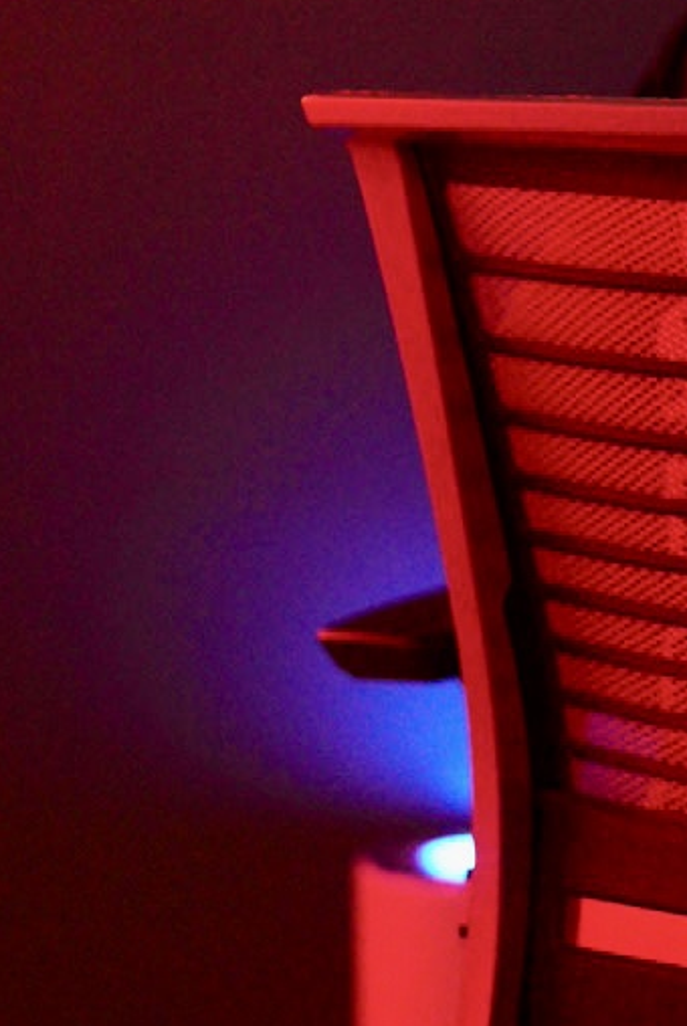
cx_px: 1004
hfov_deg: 8.5
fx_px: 4539
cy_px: 341
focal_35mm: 159
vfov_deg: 12.9
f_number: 2
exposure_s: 1/160
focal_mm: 50
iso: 8000
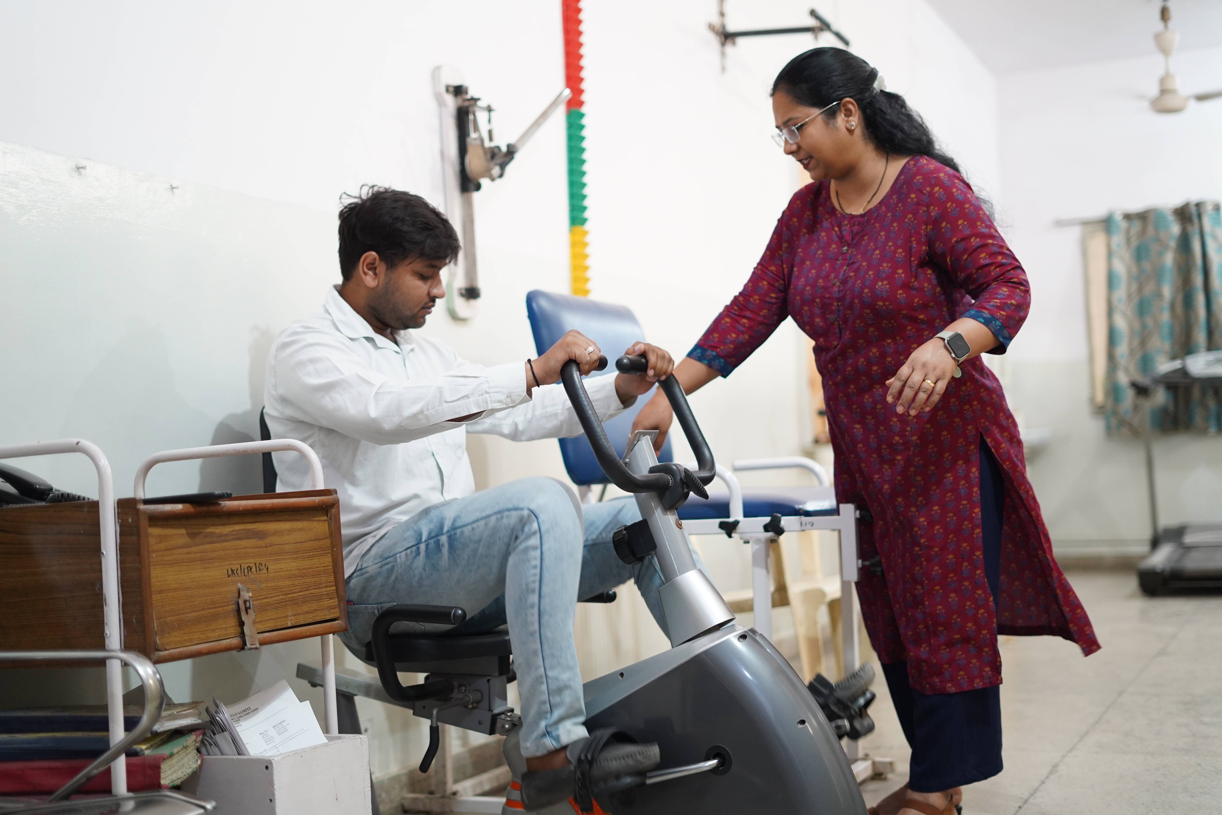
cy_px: 408
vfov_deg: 27.0
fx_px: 1697
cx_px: 611
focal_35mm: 50
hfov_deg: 39.6
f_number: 1.8
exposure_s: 1/60
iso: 2000
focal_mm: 50
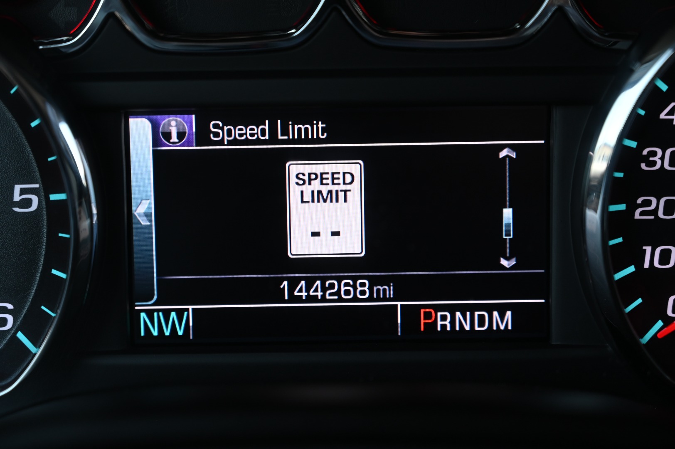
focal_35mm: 70
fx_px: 1311
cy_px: 224
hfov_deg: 28.9
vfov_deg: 19.4
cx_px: 338
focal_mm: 70
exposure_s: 1/125
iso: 500
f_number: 4
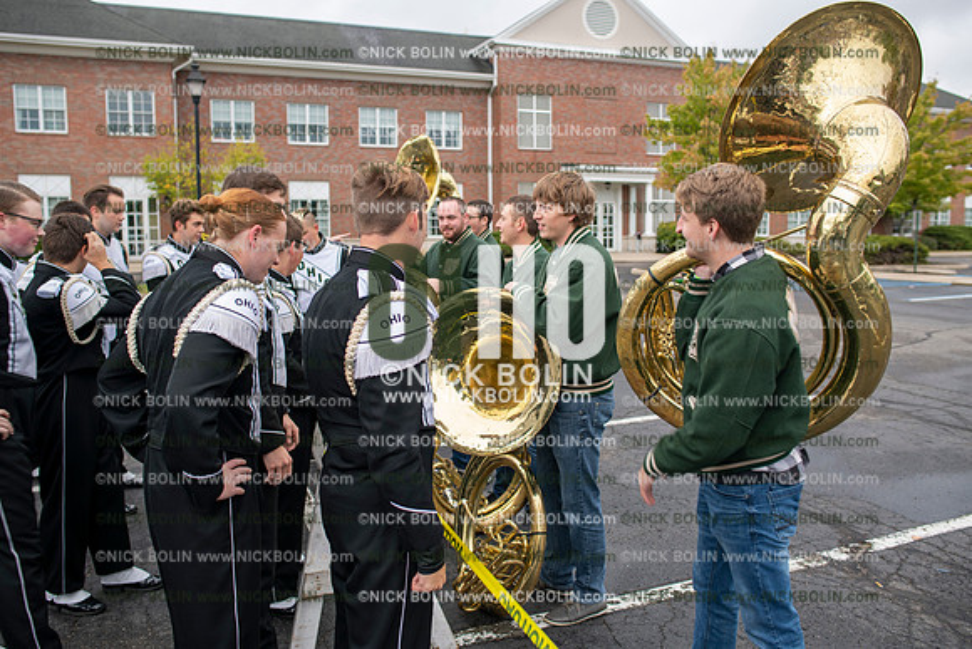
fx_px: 756
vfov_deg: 46.4
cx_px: 486
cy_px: 324
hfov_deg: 65.5
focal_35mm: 28
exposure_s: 1/60
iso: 100
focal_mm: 28
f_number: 4
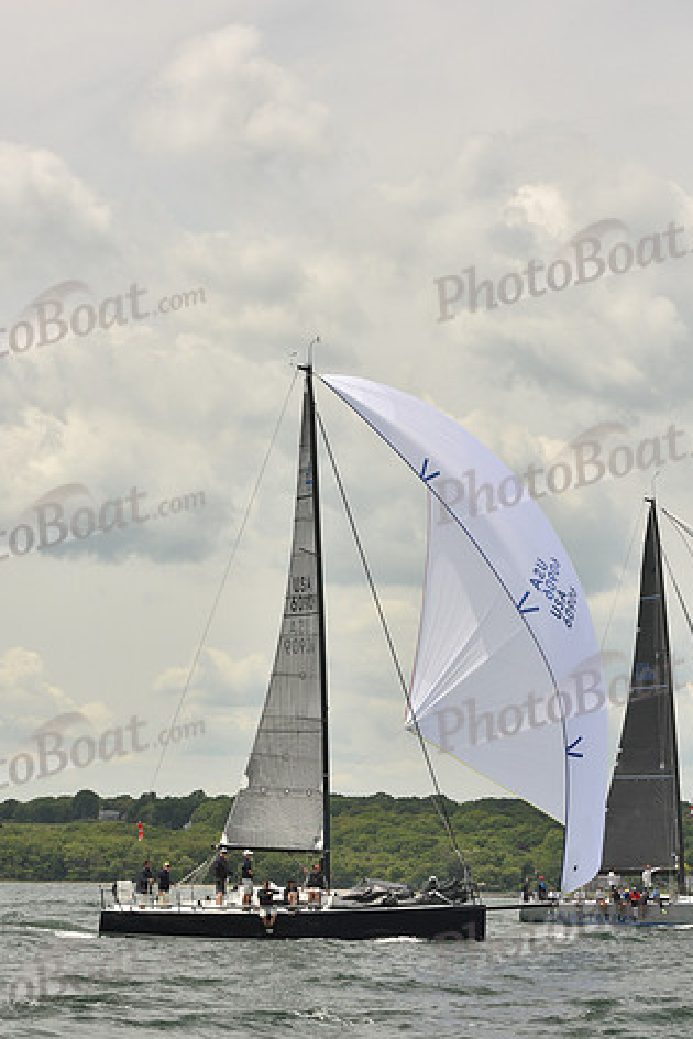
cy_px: 614
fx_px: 2481
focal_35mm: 86
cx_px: 320
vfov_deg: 23.6
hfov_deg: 15.9
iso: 400
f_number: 13
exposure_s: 1/1000
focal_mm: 70
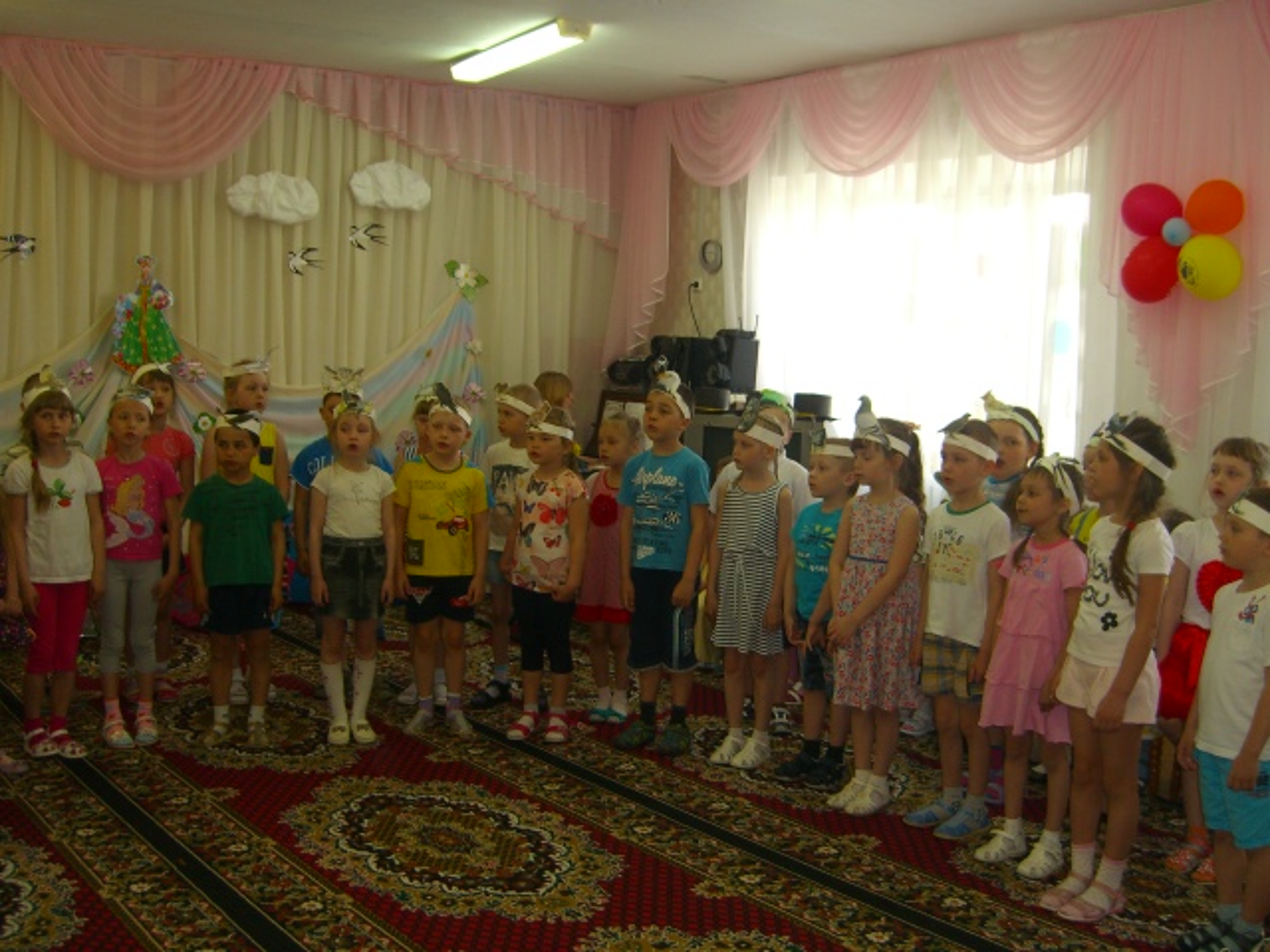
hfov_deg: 49.0
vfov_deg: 37.7
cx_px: 635
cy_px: 476
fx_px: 1394
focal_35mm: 38
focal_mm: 7.9
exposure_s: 1/60
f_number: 2.8
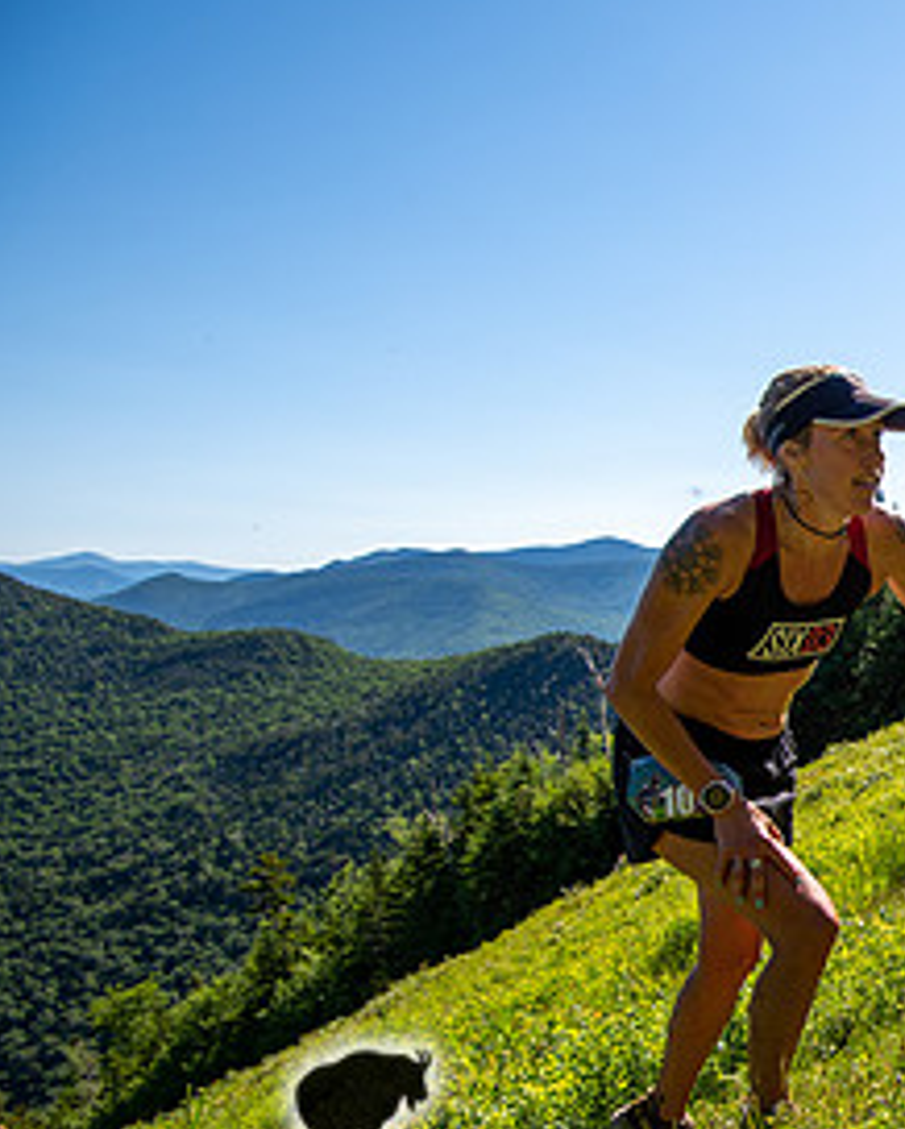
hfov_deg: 33.1
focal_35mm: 32
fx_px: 1070
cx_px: 1191
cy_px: 718
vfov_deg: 54.9
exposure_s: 1/640
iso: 100
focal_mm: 16
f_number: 5
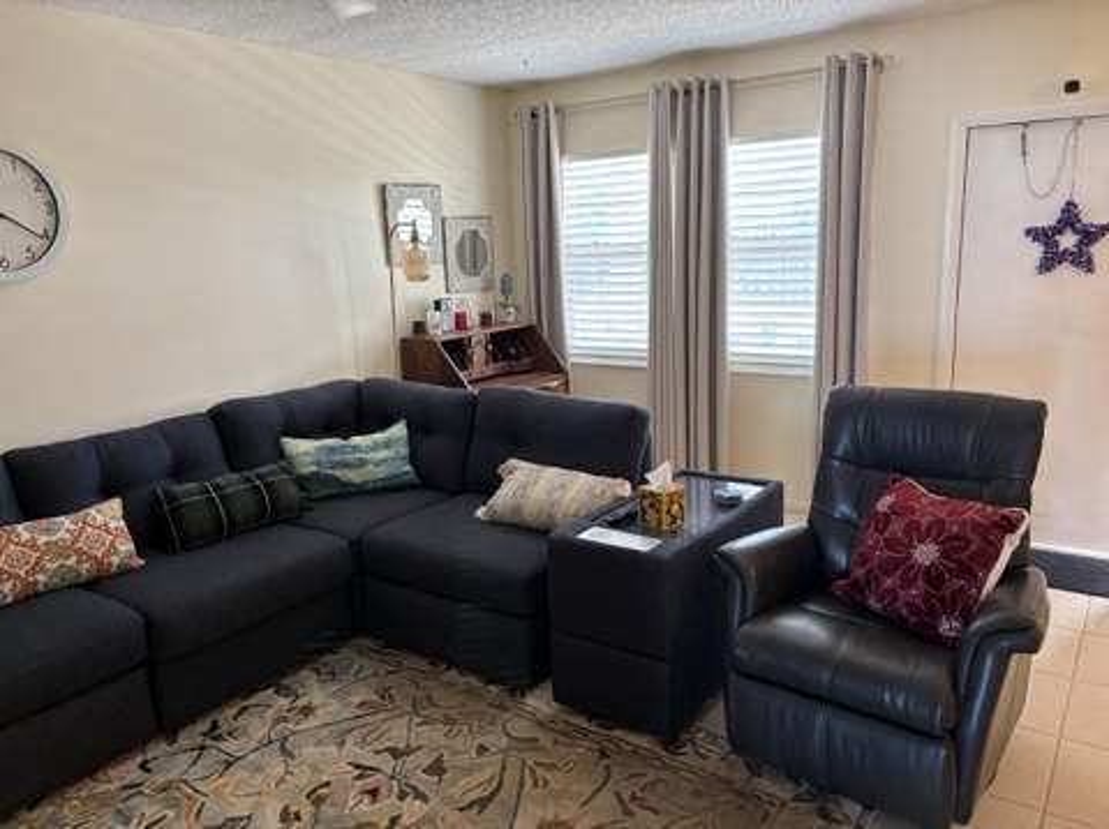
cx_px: 554
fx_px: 832
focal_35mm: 26
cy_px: 414
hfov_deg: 67.4
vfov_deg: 53.0
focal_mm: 5.96
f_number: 1.6
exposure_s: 1/60
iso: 160
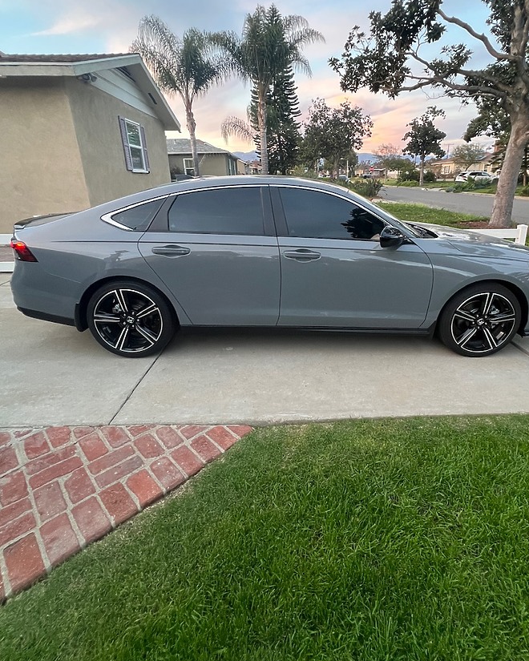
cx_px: 300
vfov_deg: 92.5
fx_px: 313
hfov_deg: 80.0
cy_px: 282
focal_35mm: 16
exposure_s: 1/60
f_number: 1.8
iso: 250
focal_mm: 1.57
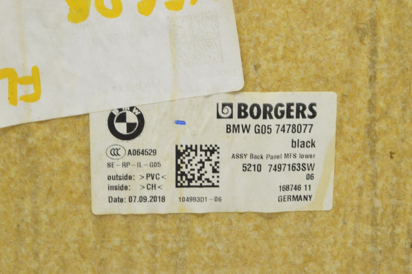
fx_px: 772
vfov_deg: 20.1
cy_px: 137
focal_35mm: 68
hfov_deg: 29.9
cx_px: 206
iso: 6400
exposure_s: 1/15
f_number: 20
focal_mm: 45
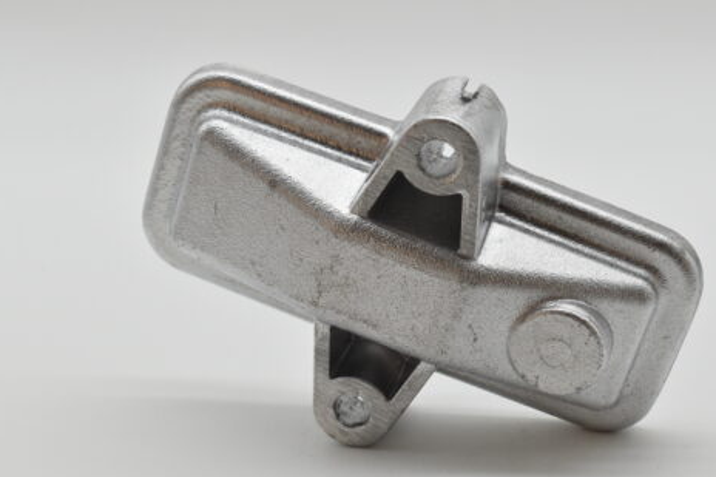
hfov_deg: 21.0
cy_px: 247
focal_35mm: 97
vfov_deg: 14.1
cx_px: 406
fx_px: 1928
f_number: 8
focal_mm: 50
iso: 1600
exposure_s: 1/1600
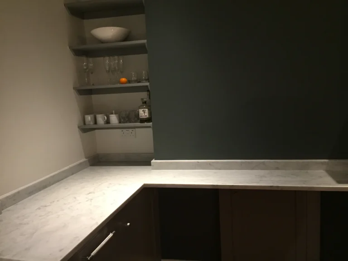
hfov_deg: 61.7
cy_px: 130
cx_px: 174
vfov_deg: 48.2
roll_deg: +1.8
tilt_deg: -6.1
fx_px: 292
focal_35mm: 29
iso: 200
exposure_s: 1/33
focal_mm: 4.15
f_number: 2.2
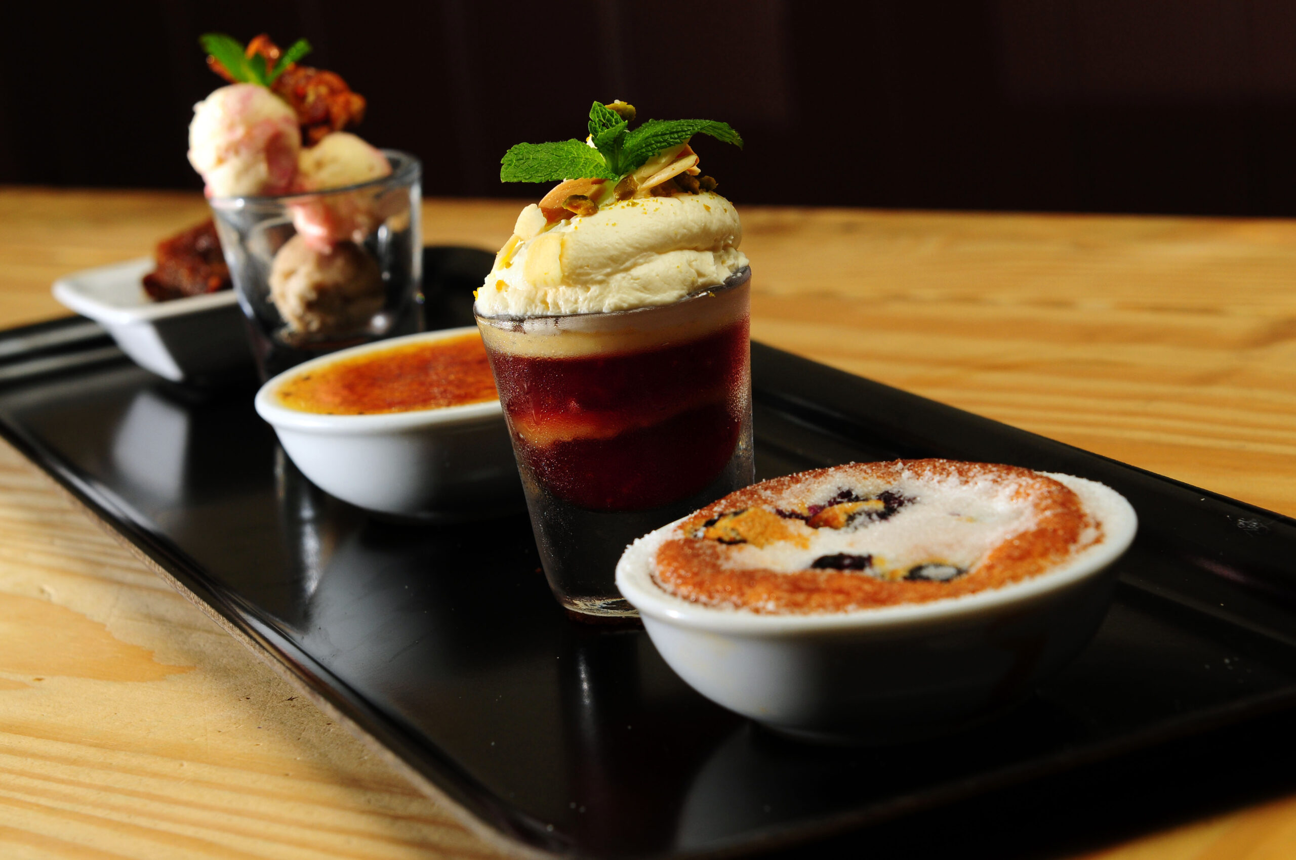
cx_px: 648
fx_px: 3236
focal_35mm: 90
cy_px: 430
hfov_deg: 22.6
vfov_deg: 15.1
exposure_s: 1/200
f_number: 9
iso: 200
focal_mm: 60
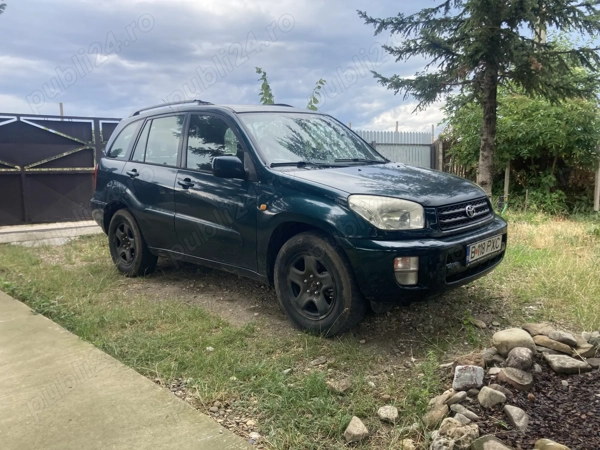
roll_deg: +2.0
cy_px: 225
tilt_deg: -4.3
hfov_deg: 63.4
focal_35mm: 28
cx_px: 300
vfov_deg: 49.7
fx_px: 485
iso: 20
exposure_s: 1/510
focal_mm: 3.99
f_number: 1.8
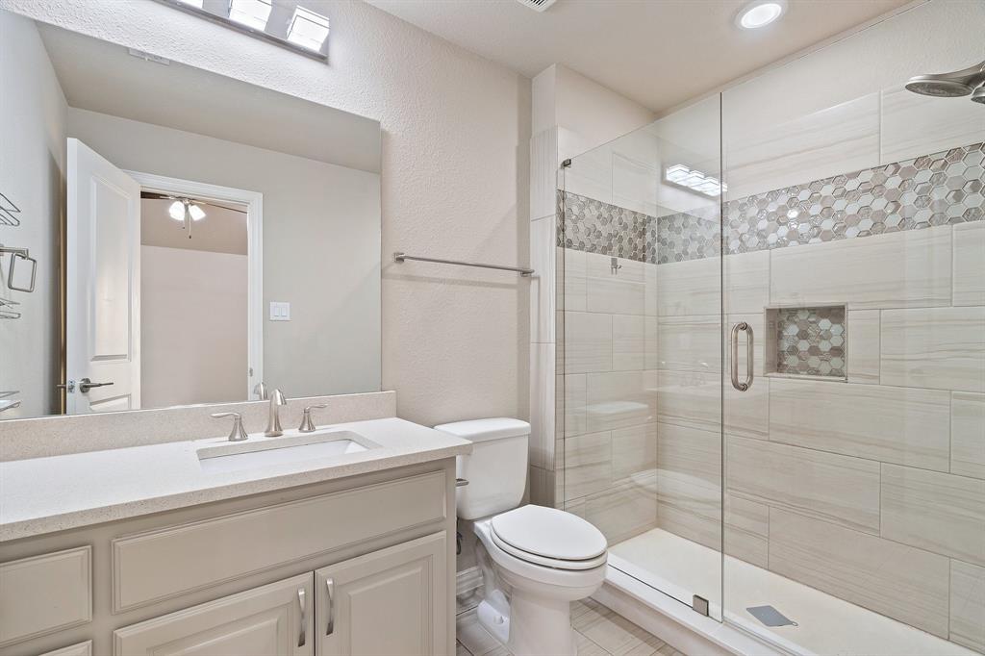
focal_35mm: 16
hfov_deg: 96.8
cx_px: 492
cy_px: 328
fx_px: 438
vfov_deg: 73.7
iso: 400
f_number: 9
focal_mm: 16
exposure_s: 1.6
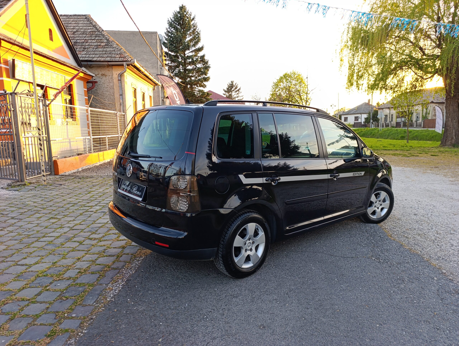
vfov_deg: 59.0
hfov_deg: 73.8
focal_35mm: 23
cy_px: 173
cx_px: 230
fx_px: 305
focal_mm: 6.14
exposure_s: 1/100
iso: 160
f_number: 1.6
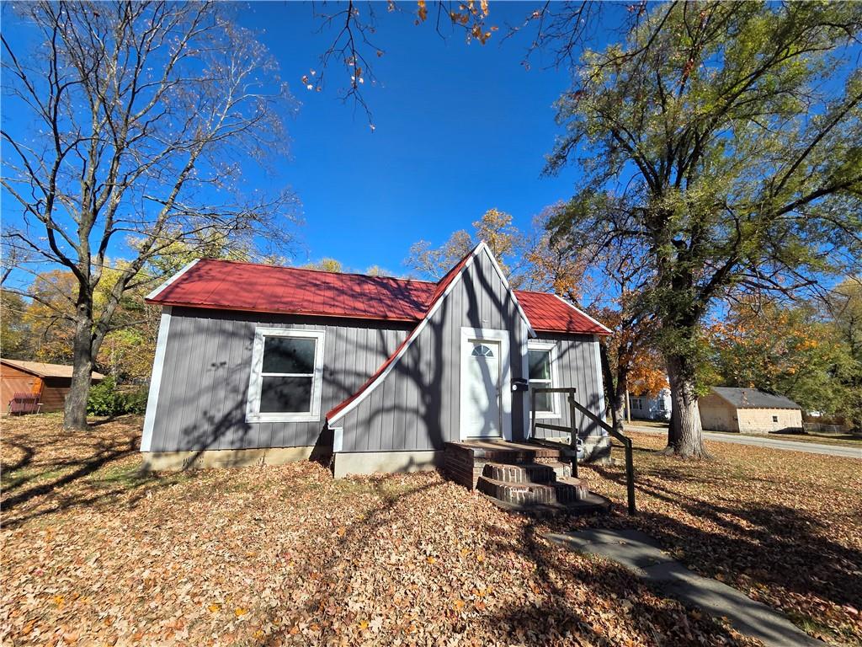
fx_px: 324
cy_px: 324
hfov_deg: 106.2
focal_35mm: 13
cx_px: 431
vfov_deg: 89.9
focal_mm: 2.2
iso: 50
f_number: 2.2
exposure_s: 1/1238
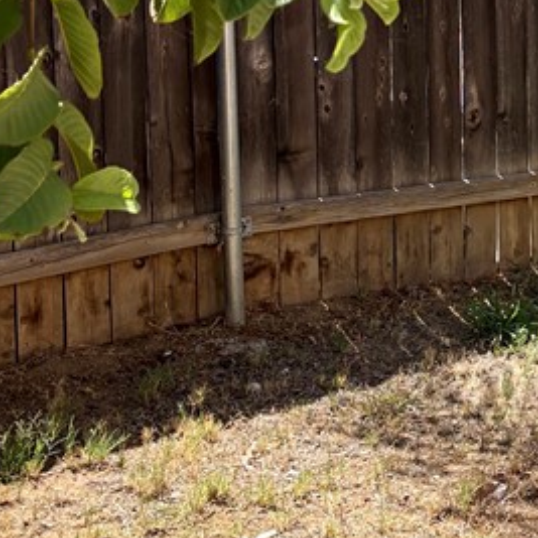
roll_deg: +0.3
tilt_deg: -6.1
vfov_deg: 19.2
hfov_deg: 18.2
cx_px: 719
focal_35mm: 88
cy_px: 20
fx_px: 1547
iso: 50
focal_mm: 5.96
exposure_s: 1/2141
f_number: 1.6
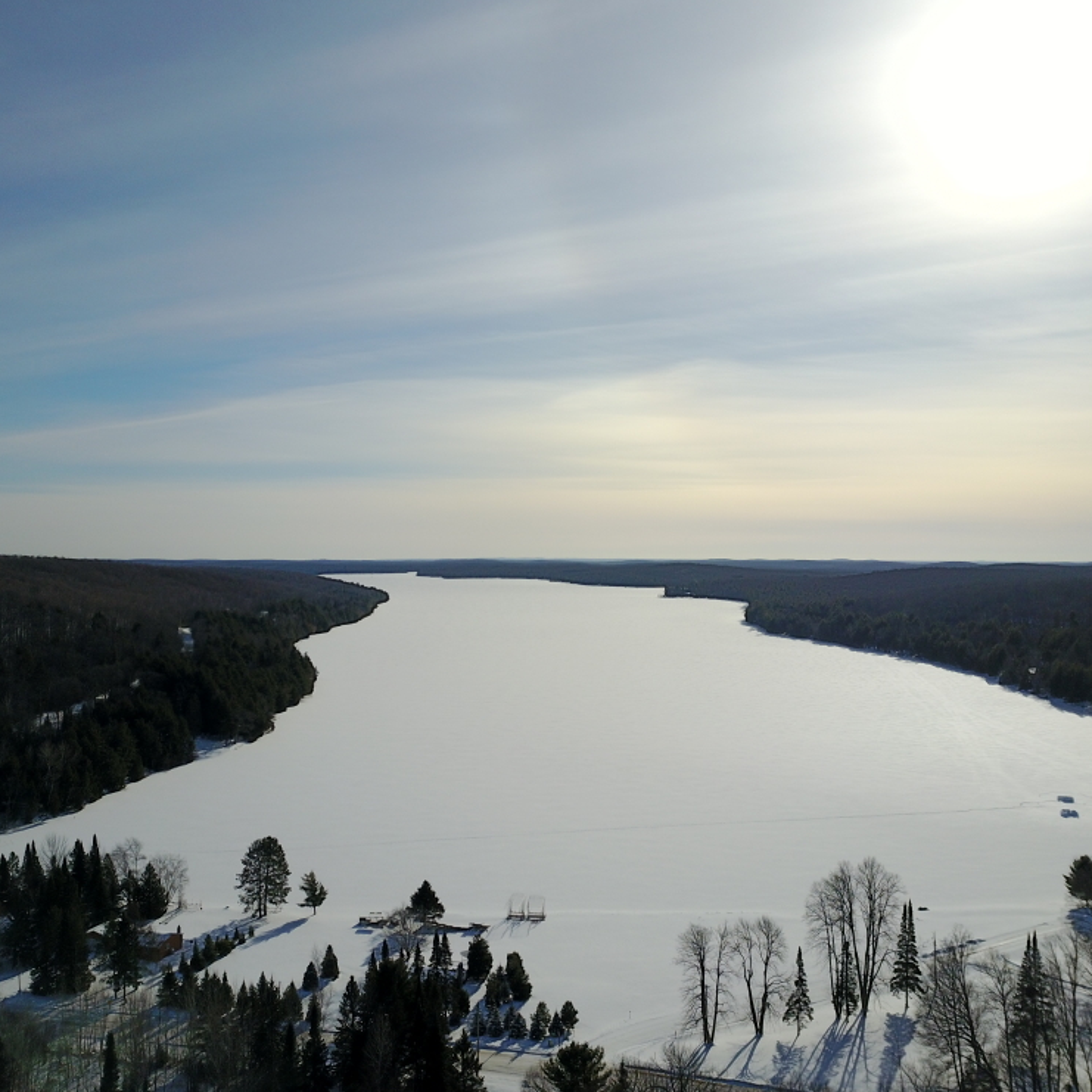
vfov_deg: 52.5
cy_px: 542
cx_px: 559
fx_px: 1106
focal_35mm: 31
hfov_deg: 52.5
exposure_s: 1/4115
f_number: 2.2
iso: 100
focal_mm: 4.73
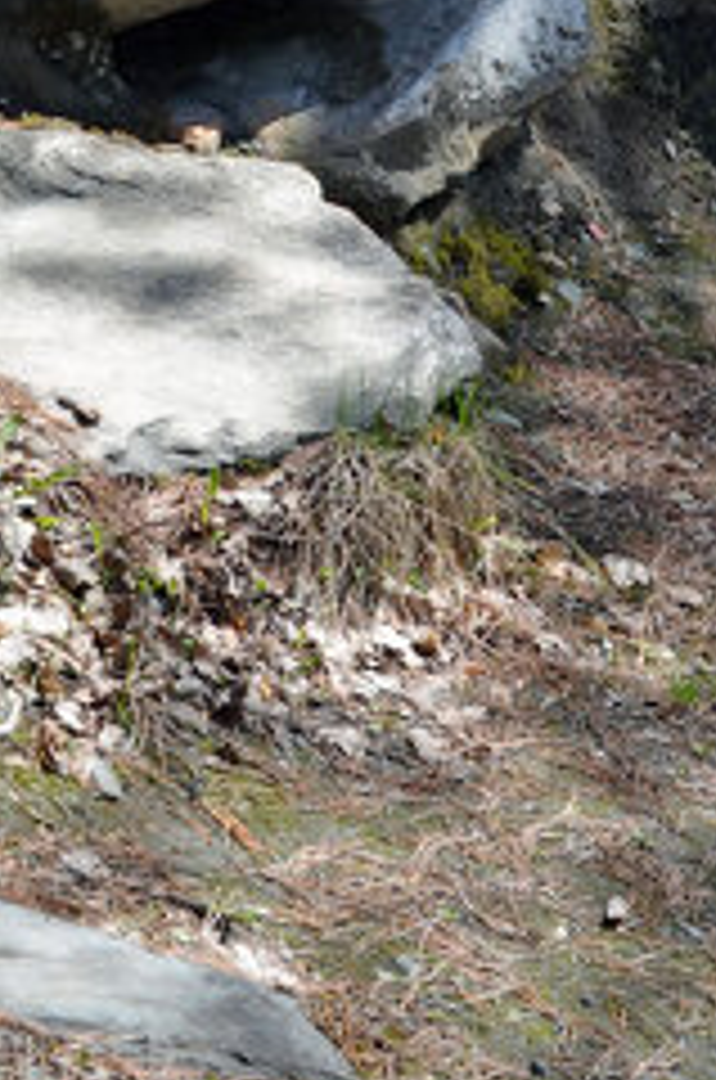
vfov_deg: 15.6
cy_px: -583
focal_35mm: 120
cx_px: 435
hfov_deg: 11.4
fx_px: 3595
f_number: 8
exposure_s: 1/250
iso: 180
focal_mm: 24
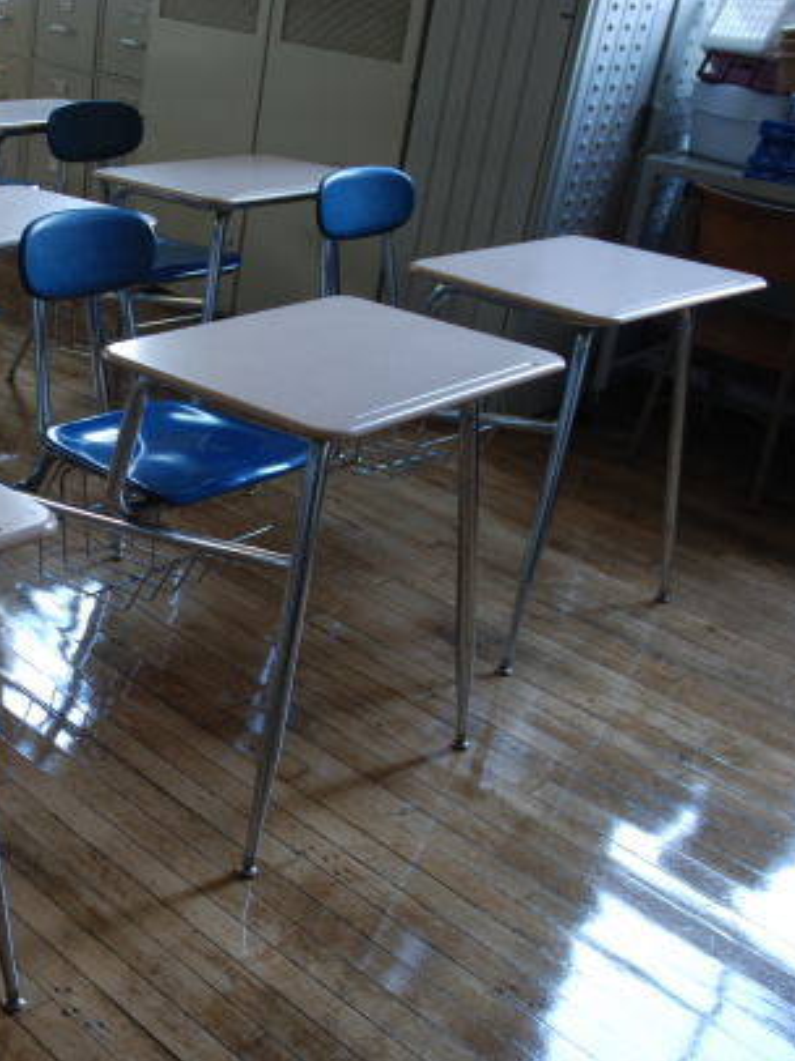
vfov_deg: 45.8
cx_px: -29
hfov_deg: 31.9
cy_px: 533
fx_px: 1257
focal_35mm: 41
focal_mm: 18
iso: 100
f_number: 4.5
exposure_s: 1/8
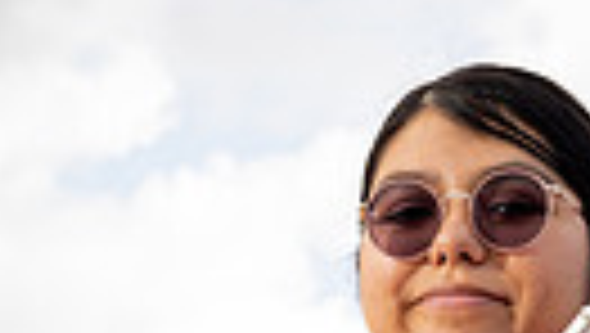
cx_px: 387
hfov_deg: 14.6
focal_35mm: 147
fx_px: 2302
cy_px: 850
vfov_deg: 7.6
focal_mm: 41
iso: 100
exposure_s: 1/250
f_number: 5
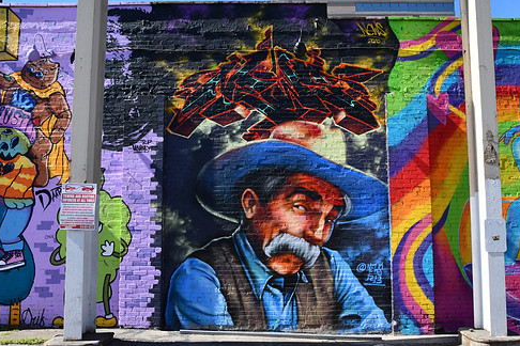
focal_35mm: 37
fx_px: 534
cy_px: 179
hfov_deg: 51.7
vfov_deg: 35.9
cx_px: 302
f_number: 25
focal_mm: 21
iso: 400
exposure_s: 1/125
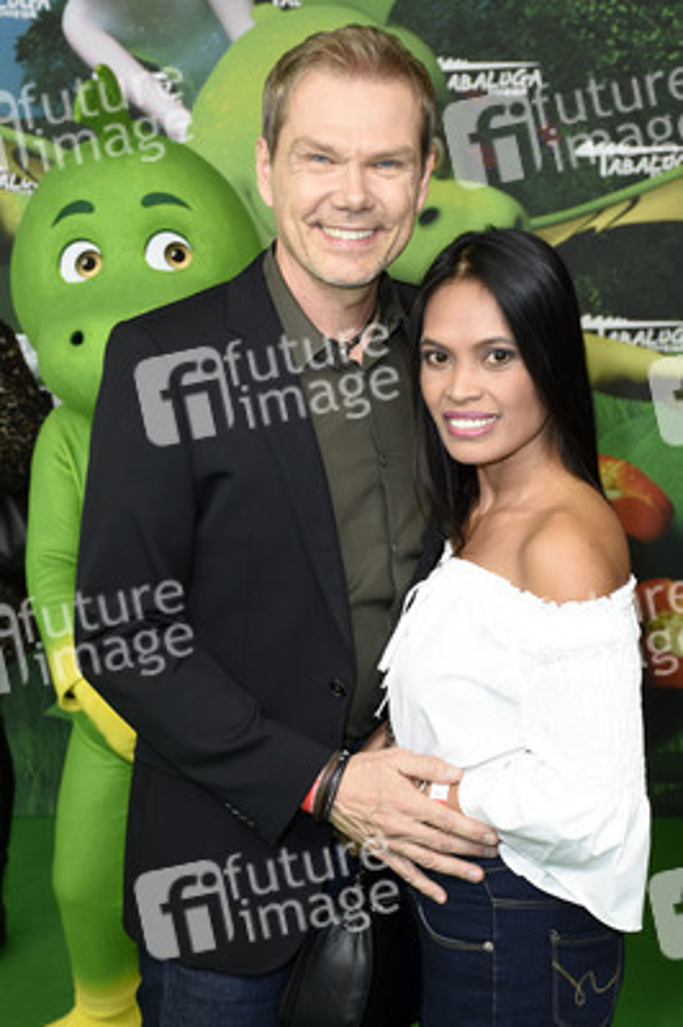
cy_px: 514
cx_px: 342
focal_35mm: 68
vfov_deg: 29.9
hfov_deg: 20.1
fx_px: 1924
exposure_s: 1/125
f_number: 5.6
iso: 500
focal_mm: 45
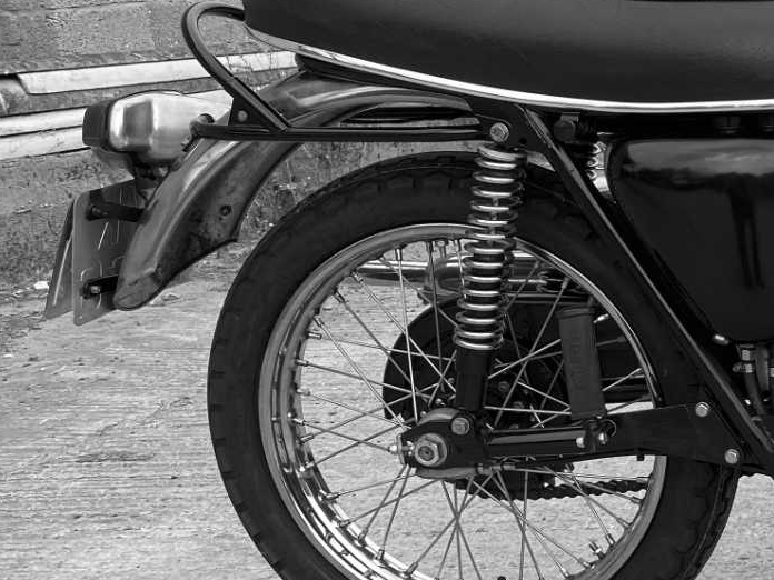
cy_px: 304
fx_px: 1588
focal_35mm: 71
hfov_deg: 23.8
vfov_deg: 20.7
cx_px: 1032
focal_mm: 4.2
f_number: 1.8
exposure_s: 1/1245
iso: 32
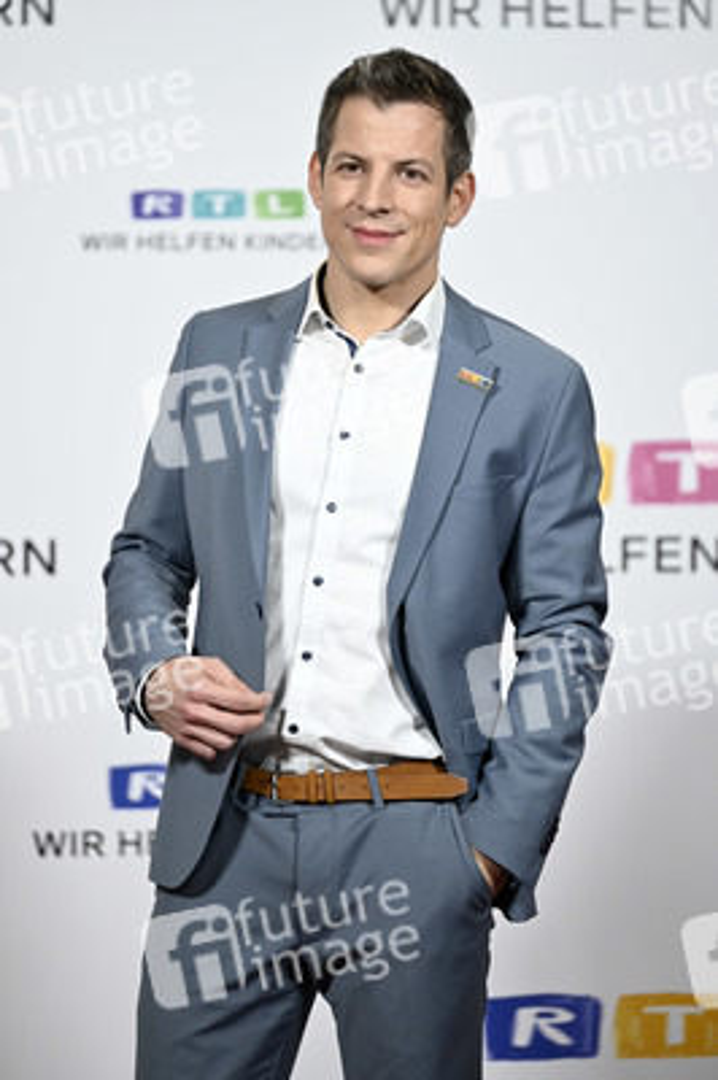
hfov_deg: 8.3
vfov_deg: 12.5
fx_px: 4944
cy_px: 540
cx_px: 359
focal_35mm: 165
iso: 1250
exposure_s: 1/640
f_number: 2.8
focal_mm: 165
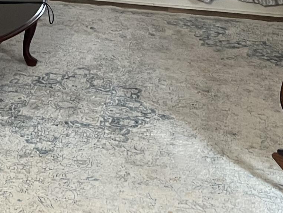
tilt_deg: -5.2
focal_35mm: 102
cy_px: -198
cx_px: -31
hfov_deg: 18.5
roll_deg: -0.1
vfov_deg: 12.9
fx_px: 834
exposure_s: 1/60
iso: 200
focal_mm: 5.7
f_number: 1.5
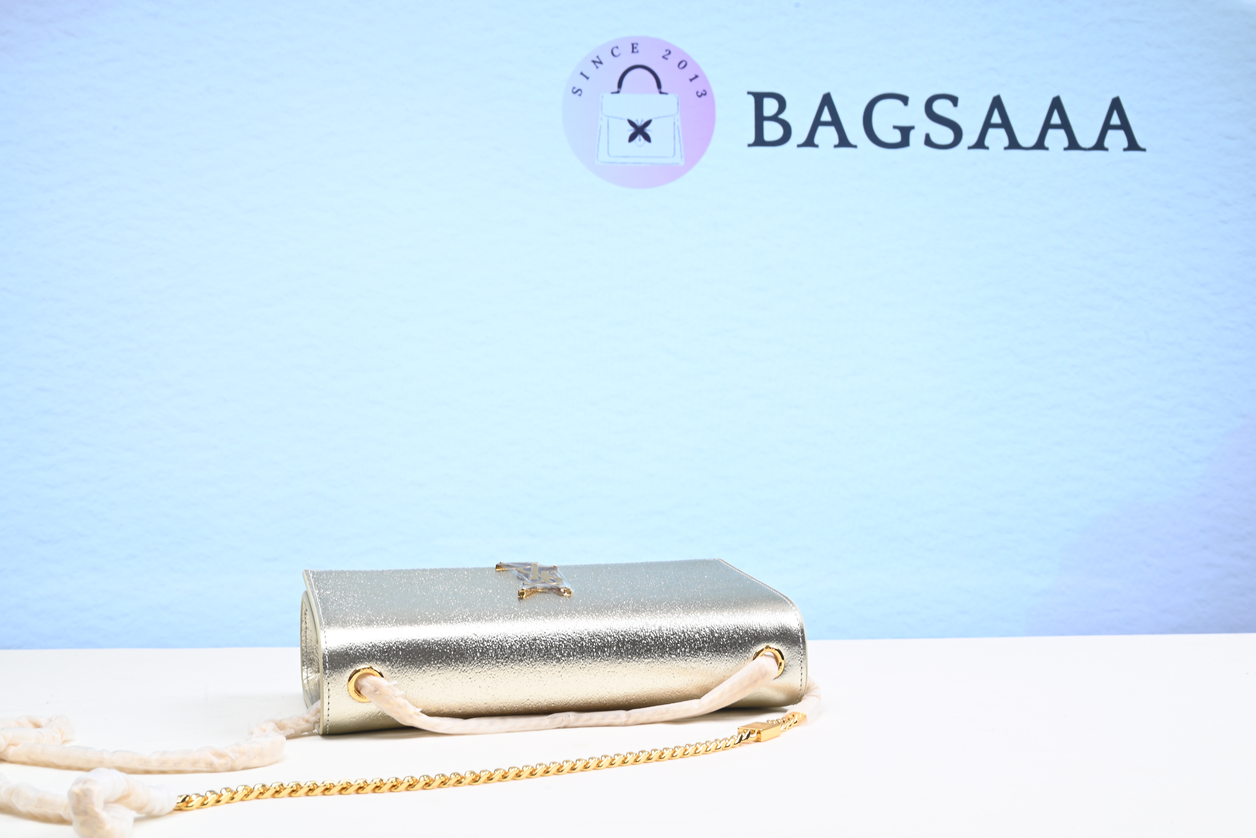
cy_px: 419
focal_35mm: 41
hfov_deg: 47.4
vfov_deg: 32.7
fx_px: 1431
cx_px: 628
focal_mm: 41
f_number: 16
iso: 100
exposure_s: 1/2
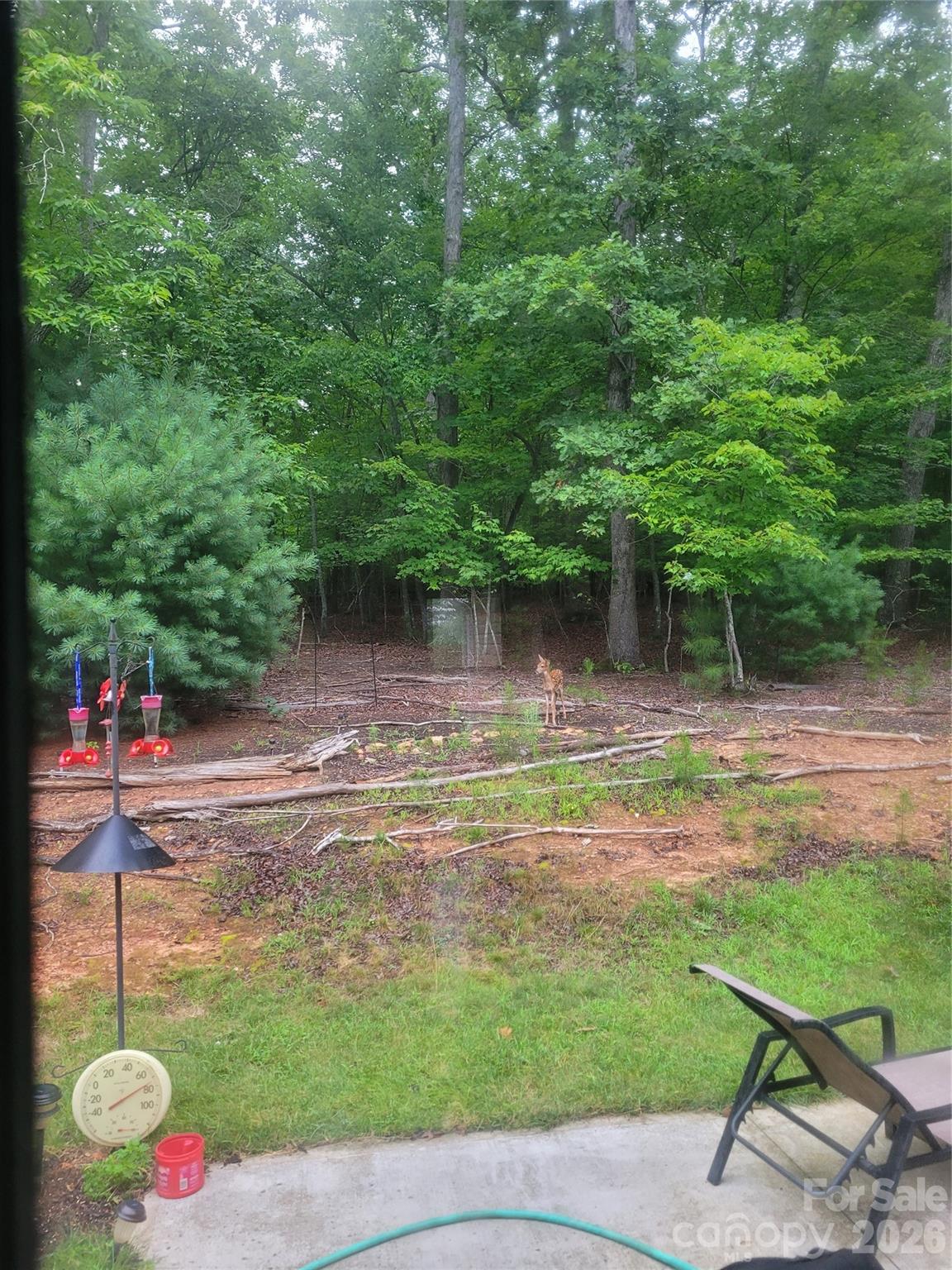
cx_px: 476
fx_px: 953
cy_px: 635
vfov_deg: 67.3
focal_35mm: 26
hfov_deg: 53.1
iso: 160
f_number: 1.8
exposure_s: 1/60
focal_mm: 5.4
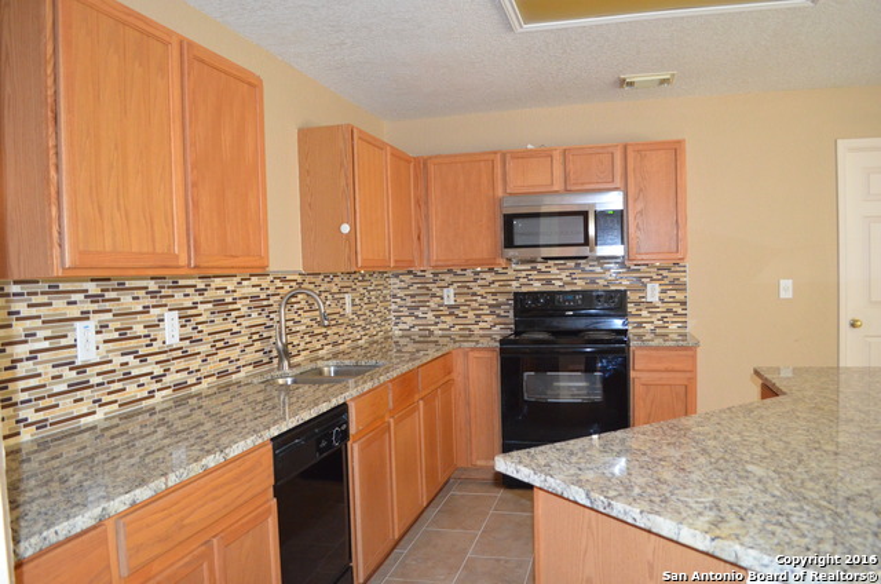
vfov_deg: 47.7
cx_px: 440
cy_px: 292
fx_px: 659
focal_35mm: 27
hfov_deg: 67.5
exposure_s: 1/60
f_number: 3.5
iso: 3200
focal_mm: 18
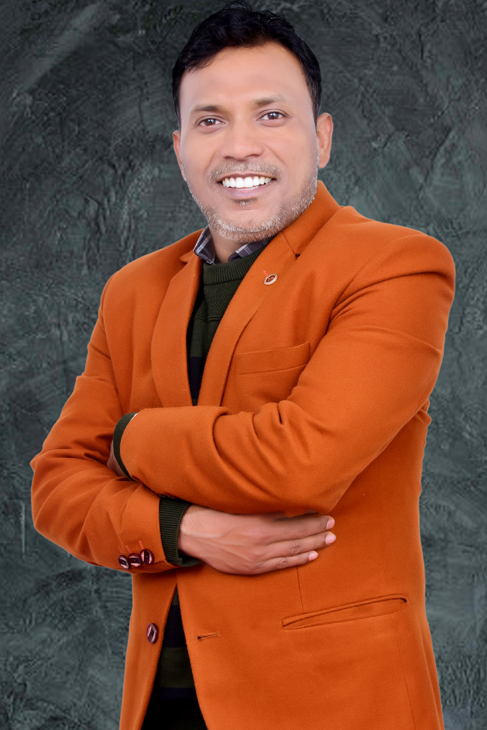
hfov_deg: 13.8
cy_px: 368
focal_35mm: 99
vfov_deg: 20.6
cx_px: 264
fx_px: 2008
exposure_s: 1/125
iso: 320
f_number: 14
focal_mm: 52
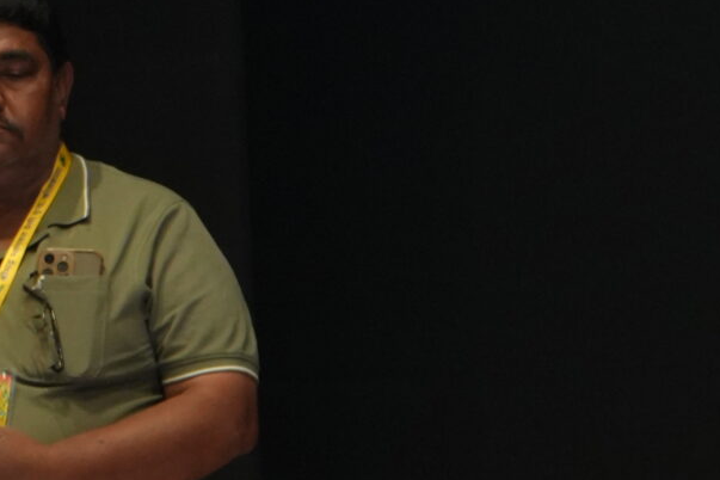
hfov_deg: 6.9
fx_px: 5940
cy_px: 556
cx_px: 936
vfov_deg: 4.6
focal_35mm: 297
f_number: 9
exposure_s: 1/200
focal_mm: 70
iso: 2500
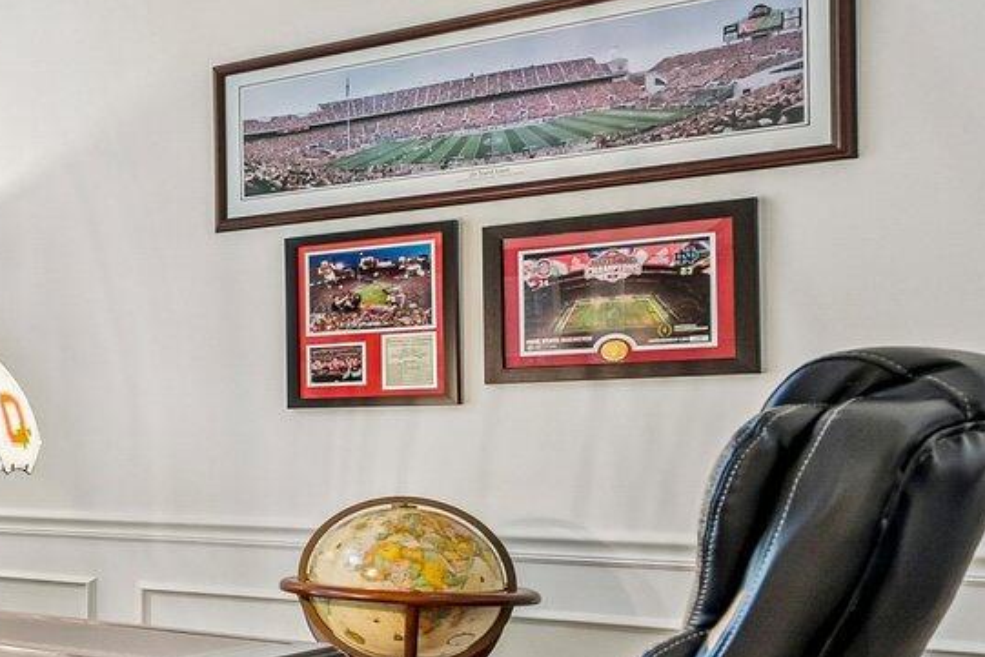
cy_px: 427
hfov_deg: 22.2
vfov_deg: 25.4
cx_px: -785
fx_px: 1450
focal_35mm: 53
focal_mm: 14
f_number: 8
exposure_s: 1/6
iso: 400
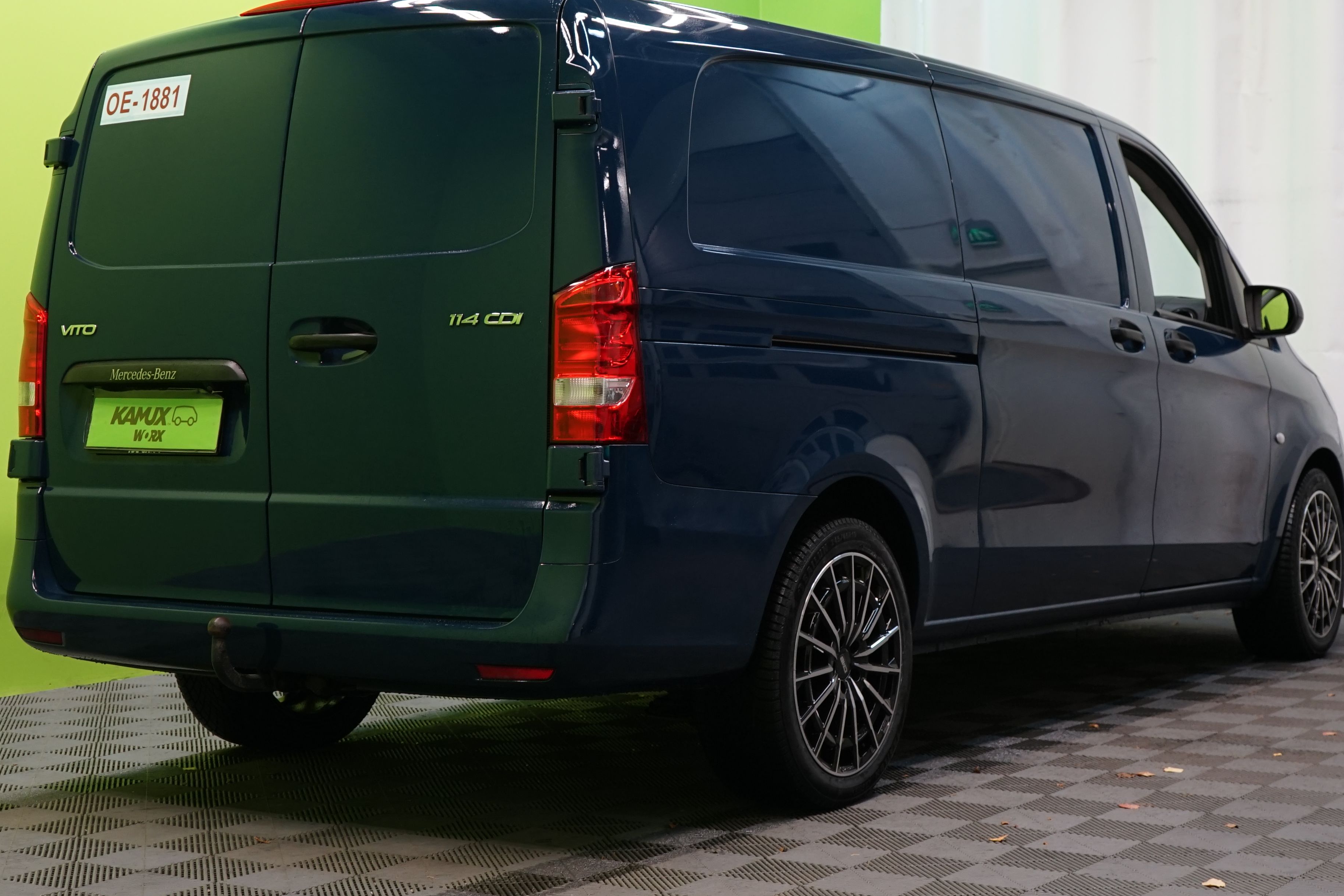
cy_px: 366
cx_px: 658
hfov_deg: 32.9
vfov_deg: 22.2
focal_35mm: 61
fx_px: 2277
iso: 640
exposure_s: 1/50
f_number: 5.6
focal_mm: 37
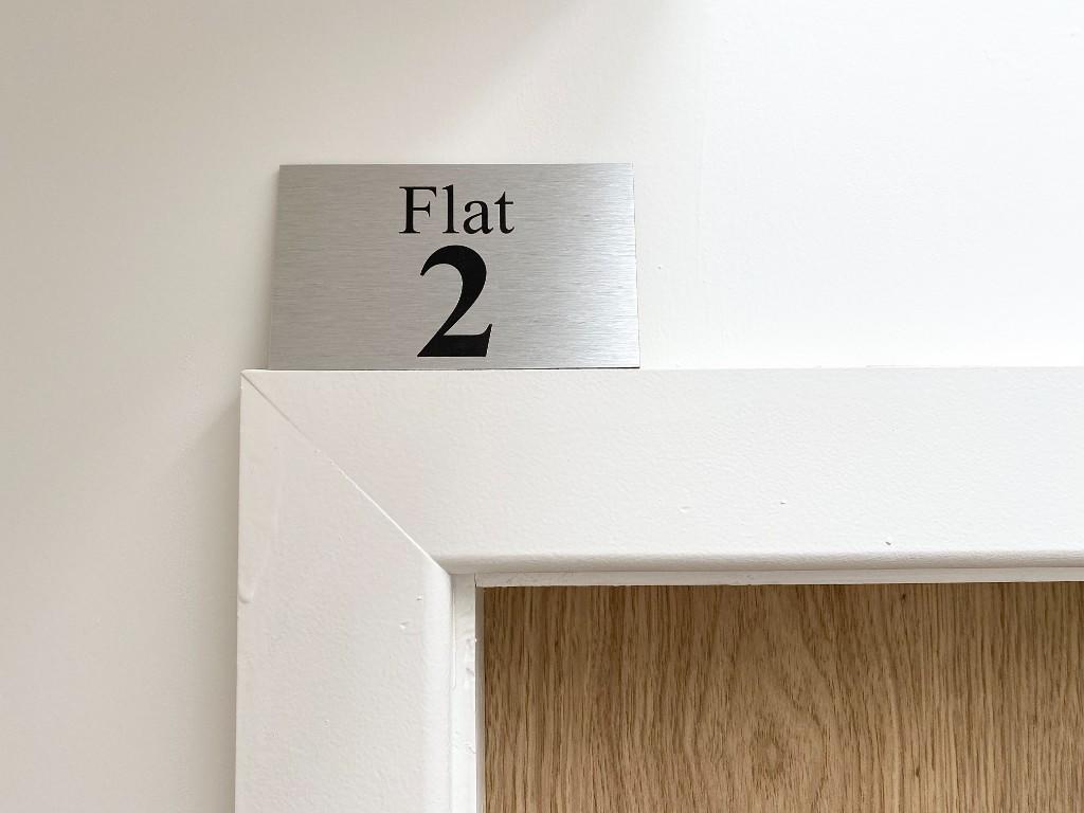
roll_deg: +0.0
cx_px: 542
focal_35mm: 26
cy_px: 406
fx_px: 814
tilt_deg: +4.3
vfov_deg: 53.1
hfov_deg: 67.3
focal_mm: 4.25
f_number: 1.8
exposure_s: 1/196
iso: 32
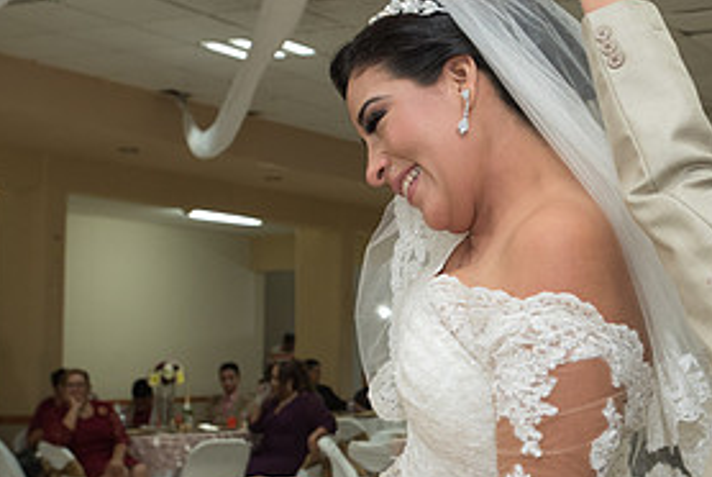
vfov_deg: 18.7
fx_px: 1445
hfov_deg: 26.9
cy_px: 247
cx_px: 607
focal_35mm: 73
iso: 1600
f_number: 3.5
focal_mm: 35
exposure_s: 1/100
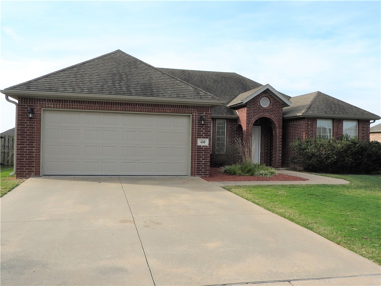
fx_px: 363
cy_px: 143
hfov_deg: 55.4
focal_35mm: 33
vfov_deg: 42.9
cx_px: 190
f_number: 3.6
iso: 100
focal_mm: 5.9
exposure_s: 1/800
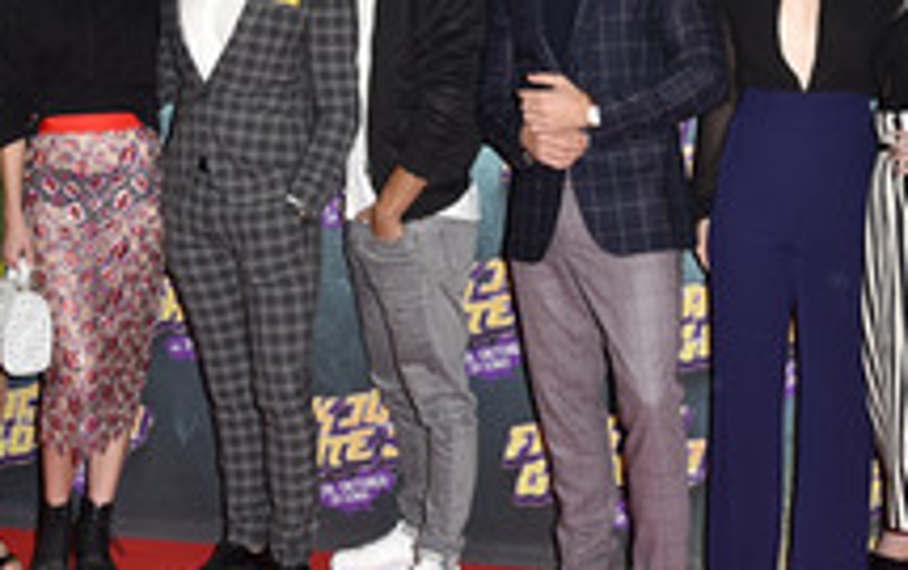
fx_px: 1586
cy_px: 220
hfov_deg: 31.9
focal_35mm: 64
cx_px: 471
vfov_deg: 20.3
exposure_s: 1/160
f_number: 7.1
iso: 500
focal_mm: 30
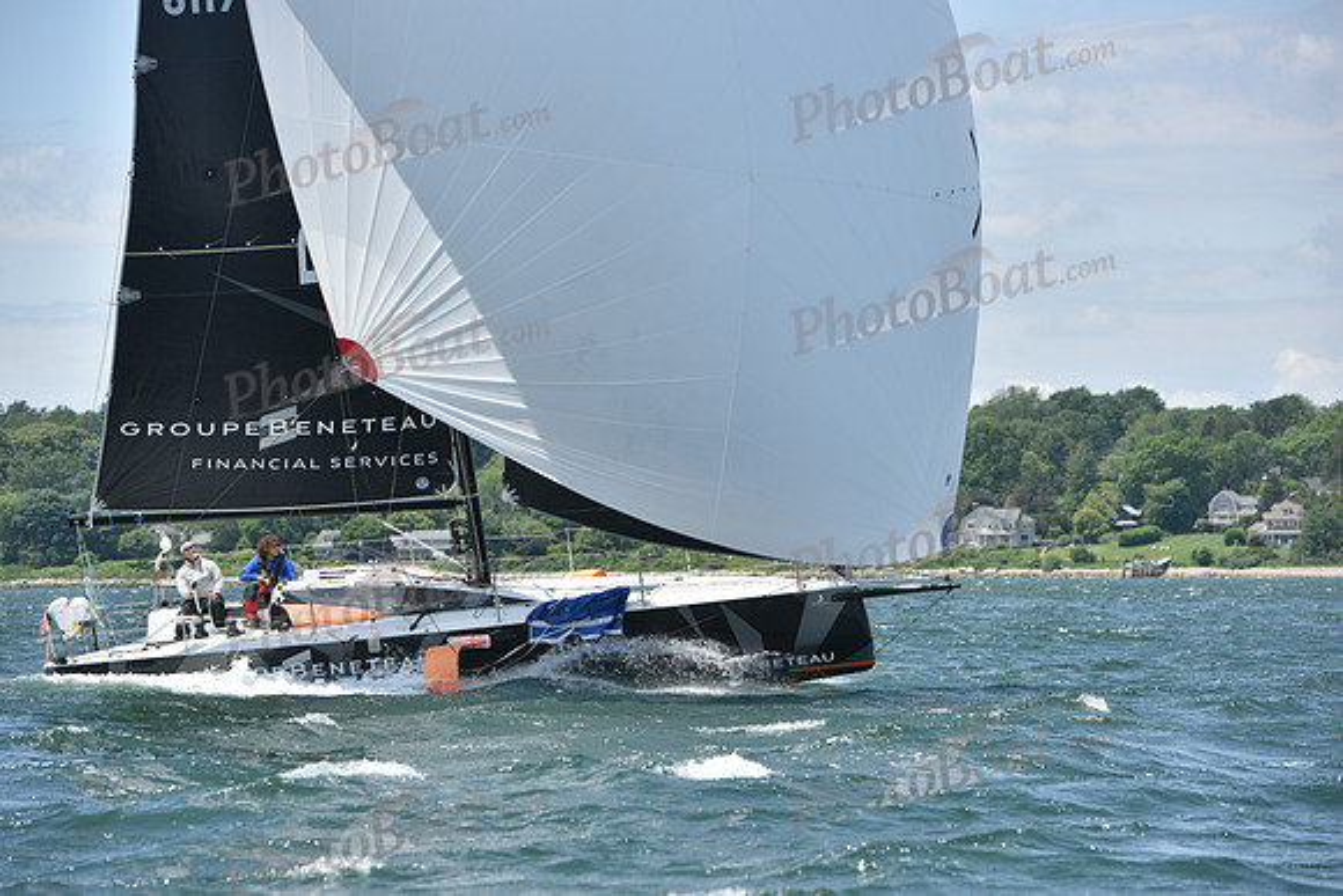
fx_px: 5597
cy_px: 448
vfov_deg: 9.2
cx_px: 672
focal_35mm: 150
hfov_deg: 13.7
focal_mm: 150
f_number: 6.3
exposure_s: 1/1250
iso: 250
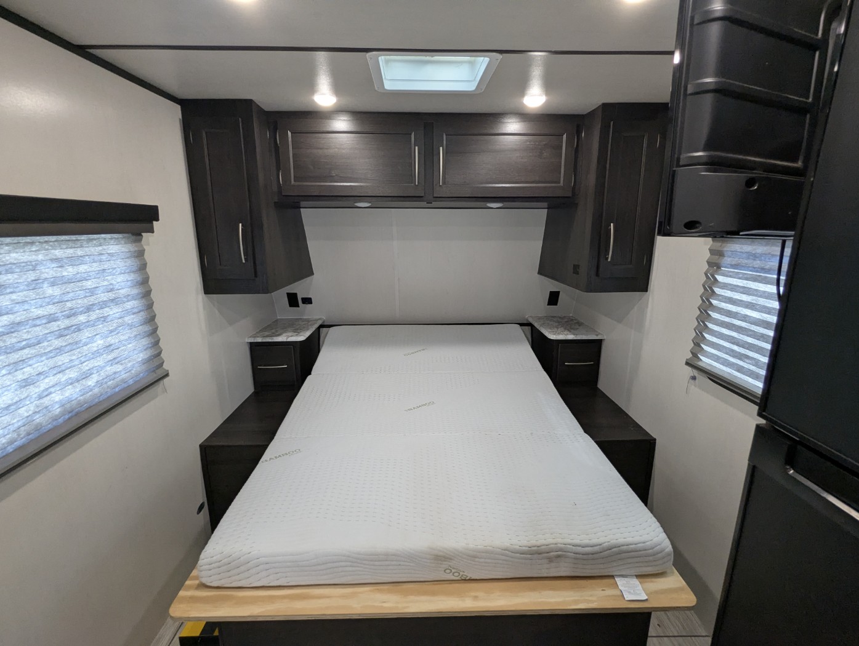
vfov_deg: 78.2
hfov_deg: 94.4
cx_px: 430
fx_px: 398
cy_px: 323
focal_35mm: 16
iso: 239
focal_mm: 2.35
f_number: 2.2
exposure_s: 1/71.6
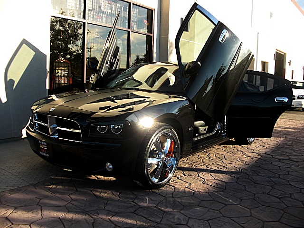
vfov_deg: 39.7
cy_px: 114
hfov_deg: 51.4
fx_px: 316
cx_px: 152
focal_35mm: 36
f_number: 2.8
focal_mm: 6.3
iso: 50
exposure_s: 1/250
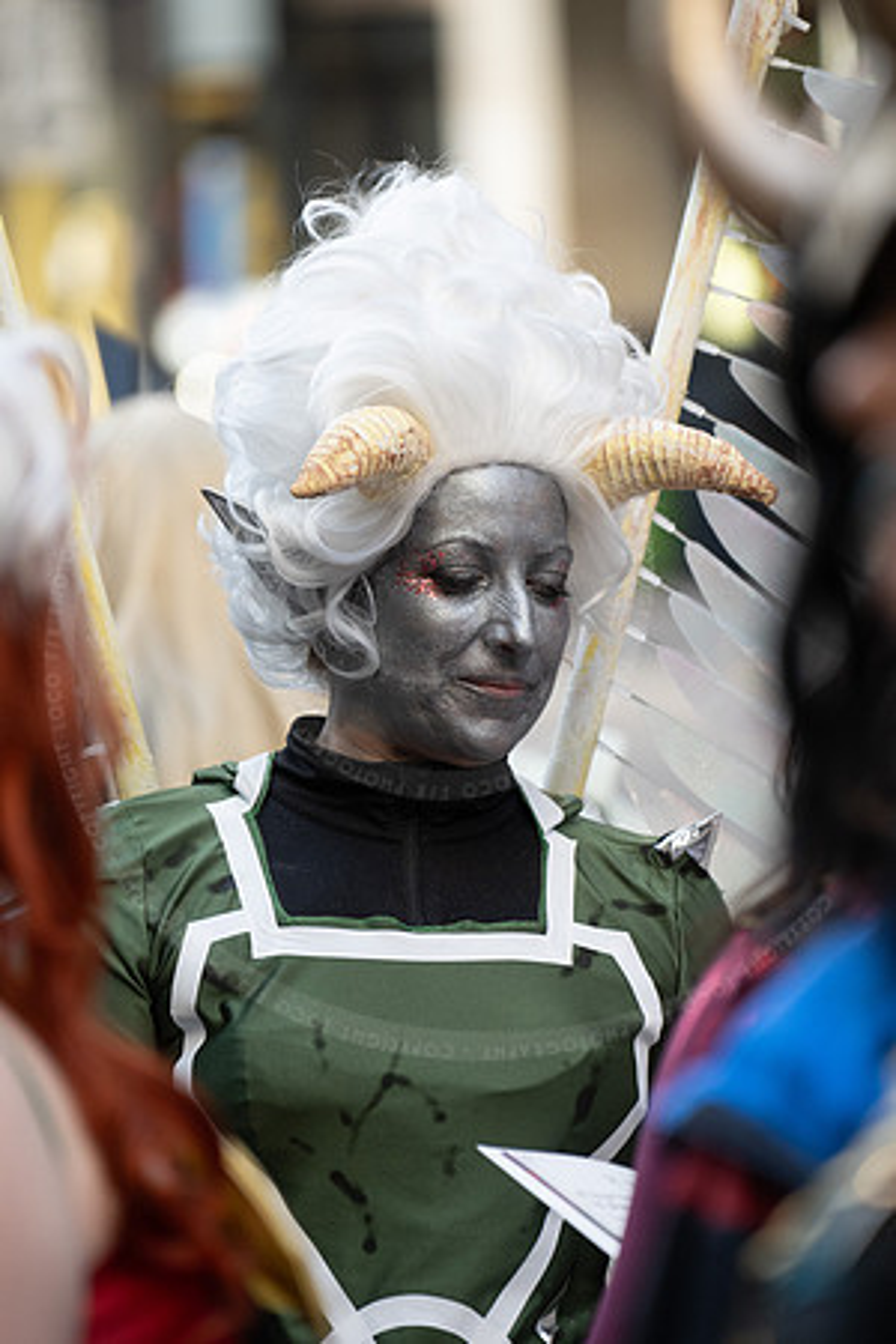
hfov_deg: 6.1
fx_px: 8399
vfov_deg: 9.1
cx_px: 448
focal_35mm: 225
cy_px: 672
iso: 1000
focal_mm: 150
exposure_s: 1/1000
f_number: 2.8
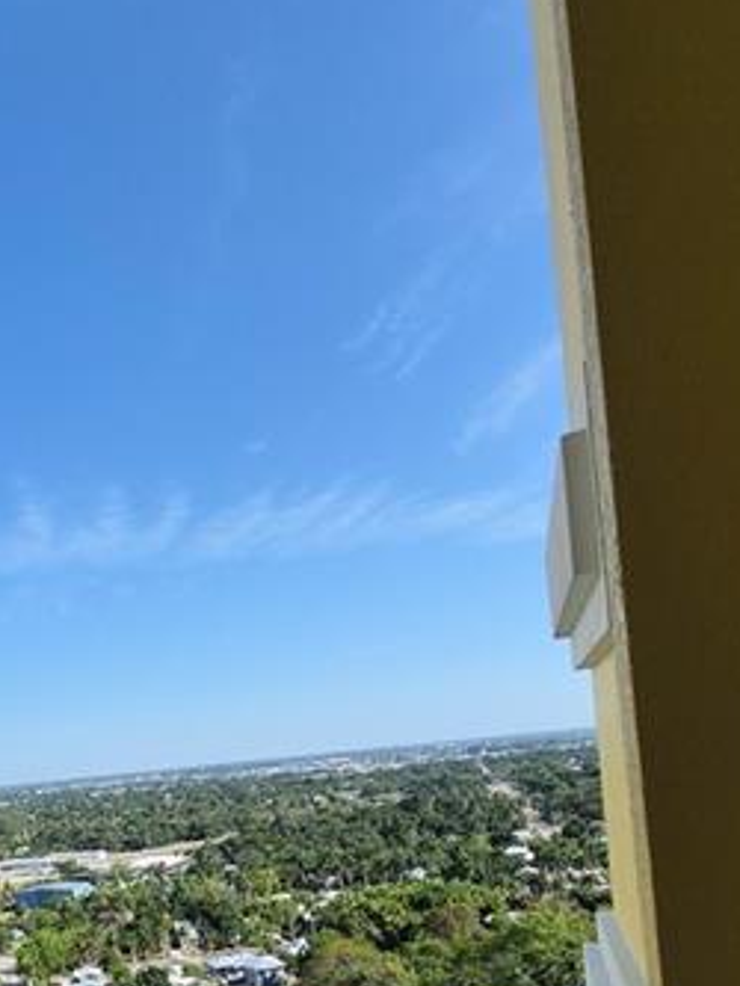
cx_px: 65
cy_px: 740
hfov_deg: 42.7
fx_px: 855
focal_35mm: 30
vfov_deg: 56.9
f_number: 2.2
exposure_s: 1/1472
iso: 40
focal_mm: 1.74
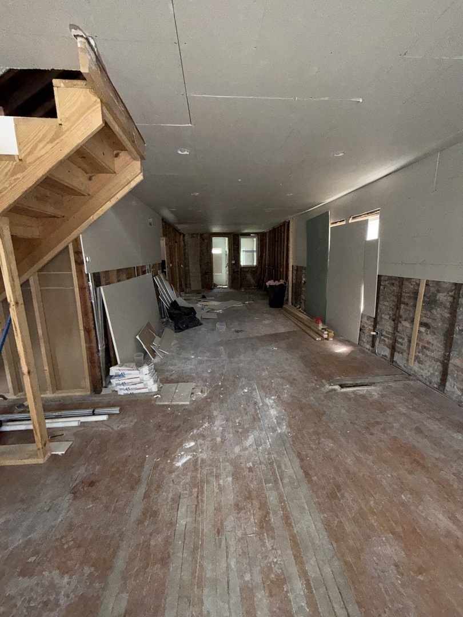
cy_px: 308
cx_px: 232
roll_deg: +0.5
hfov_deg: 85.7
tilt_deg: -10.6
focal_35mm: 14
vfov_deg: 102.1
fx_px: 250
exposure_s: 1/60
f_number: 2.2
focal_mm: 2.22
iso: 500
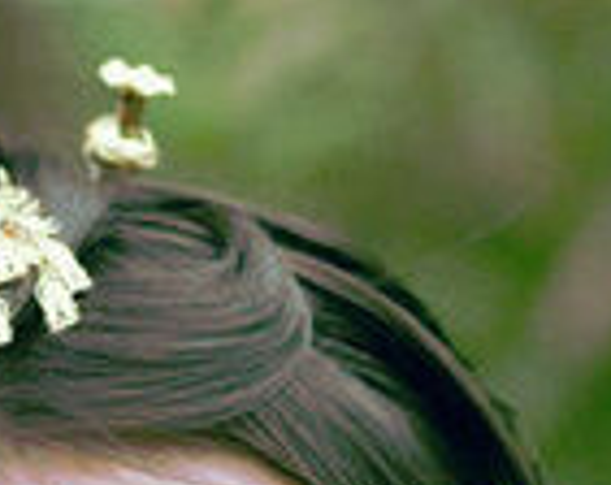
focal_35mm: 894
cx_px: 373
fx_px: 16122
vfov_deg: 1.7
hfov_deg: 2.2
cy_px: 981
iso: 250
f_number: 1.4
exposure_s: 1/1600
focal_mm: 85
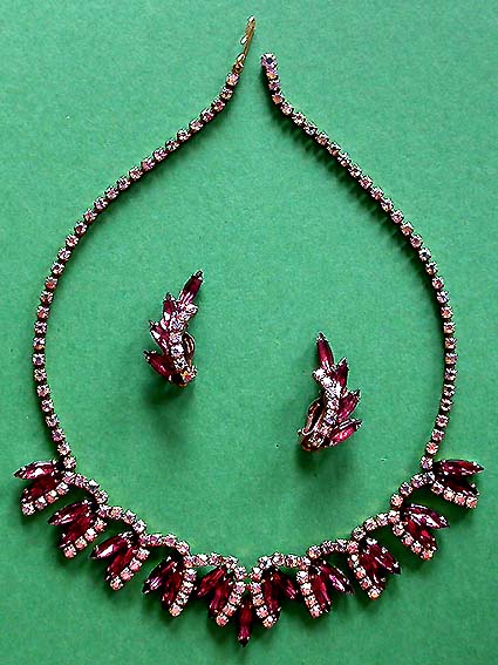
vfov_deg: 49.0
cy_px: 332
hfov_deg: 37.7
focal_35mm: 38
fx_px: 729
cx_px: 249
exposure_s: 1/33.2
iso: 100
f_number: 2.6
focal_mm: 7.85
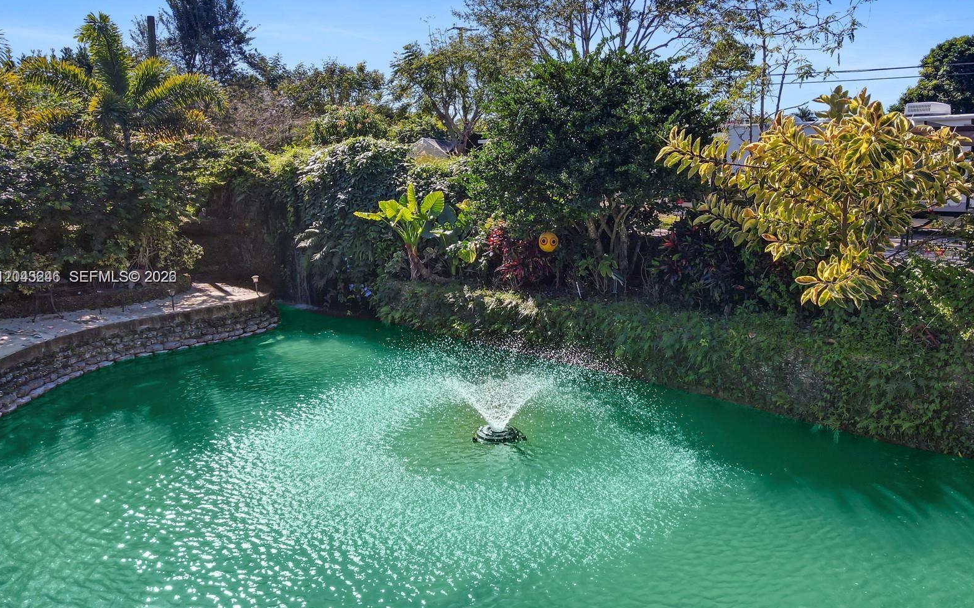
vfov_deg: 47.5
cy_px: 278
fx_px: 690
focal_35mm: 26
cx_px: 481
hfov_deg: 70.4
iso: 110
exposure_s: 1/500
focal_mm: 4.5
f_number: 2.8
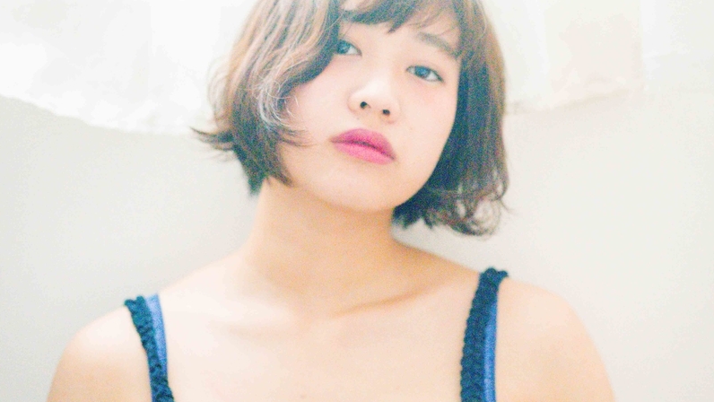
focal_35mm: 79
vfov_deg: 15.3
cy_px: 215
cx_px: 358
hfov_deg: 26.8
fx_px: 1496
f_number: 2.5
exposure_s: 1/250
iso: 12800
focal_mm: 50
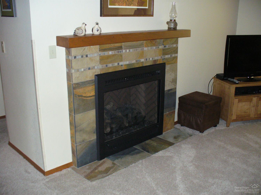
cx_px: 130
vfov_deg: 38.6
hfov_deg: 50.2
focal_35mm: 37
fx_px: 279
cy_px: 98
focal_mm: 6.1
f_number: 2.8
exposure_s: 1/30
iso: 250
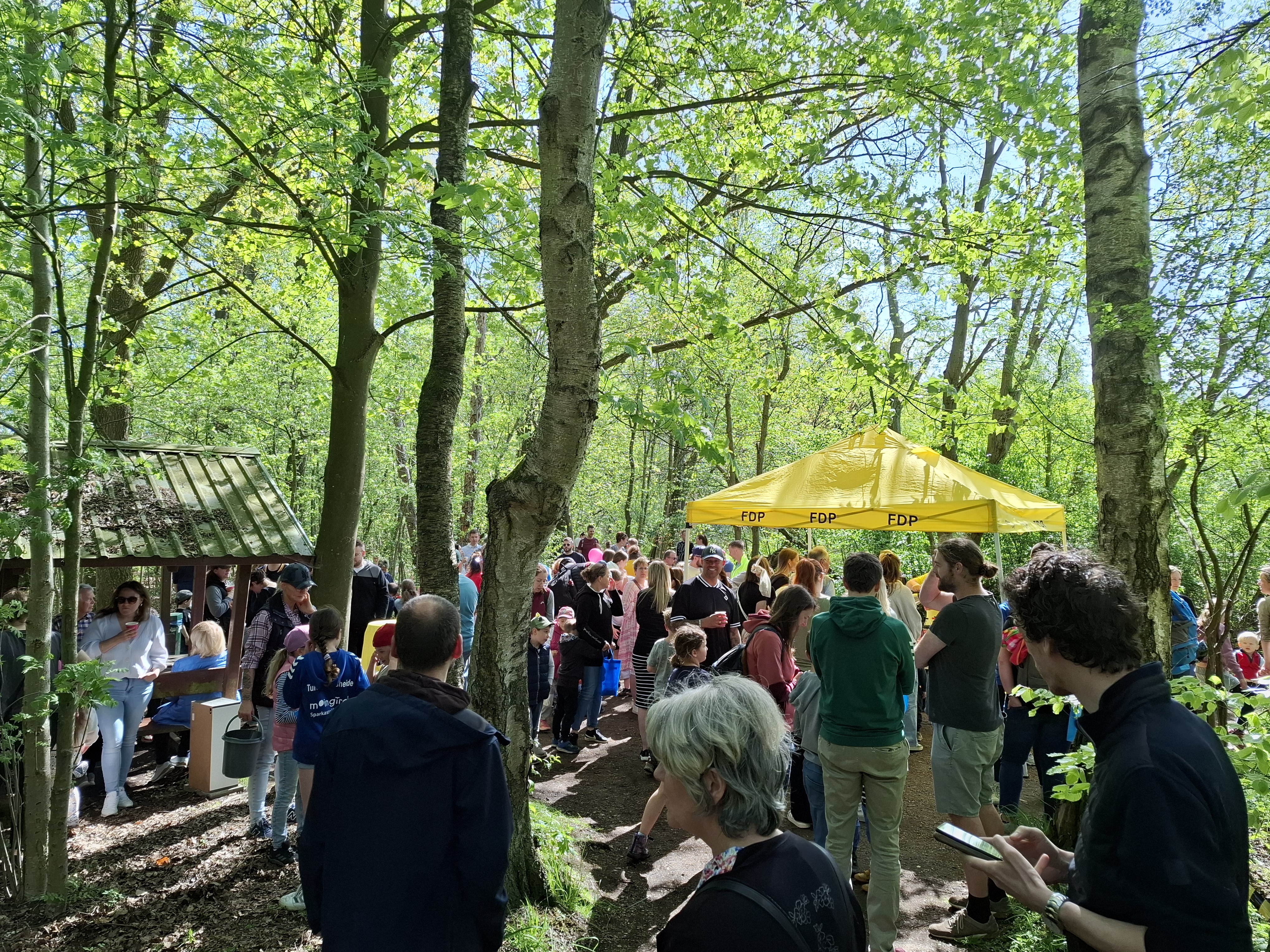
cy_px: 476
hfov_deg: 73.9
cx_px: 635
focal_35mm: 23
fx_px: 844
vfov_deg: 58.9
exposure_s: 1/260
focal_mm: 5.54
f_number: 1.8
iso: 50
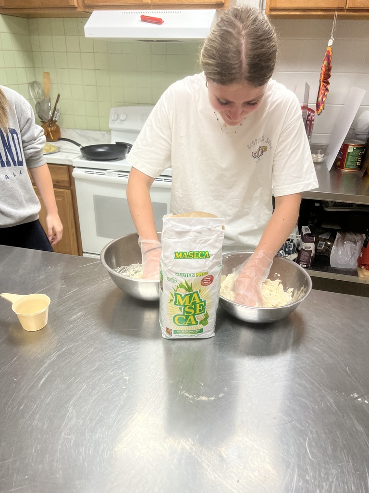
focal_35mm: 26
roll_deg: -0.5
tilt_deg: -25.7
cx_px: 184
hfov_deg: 53.1
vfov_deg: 67.3
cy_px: 246
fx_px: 370
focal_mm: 5.7
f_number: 1.5
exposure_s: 1/120
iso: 64
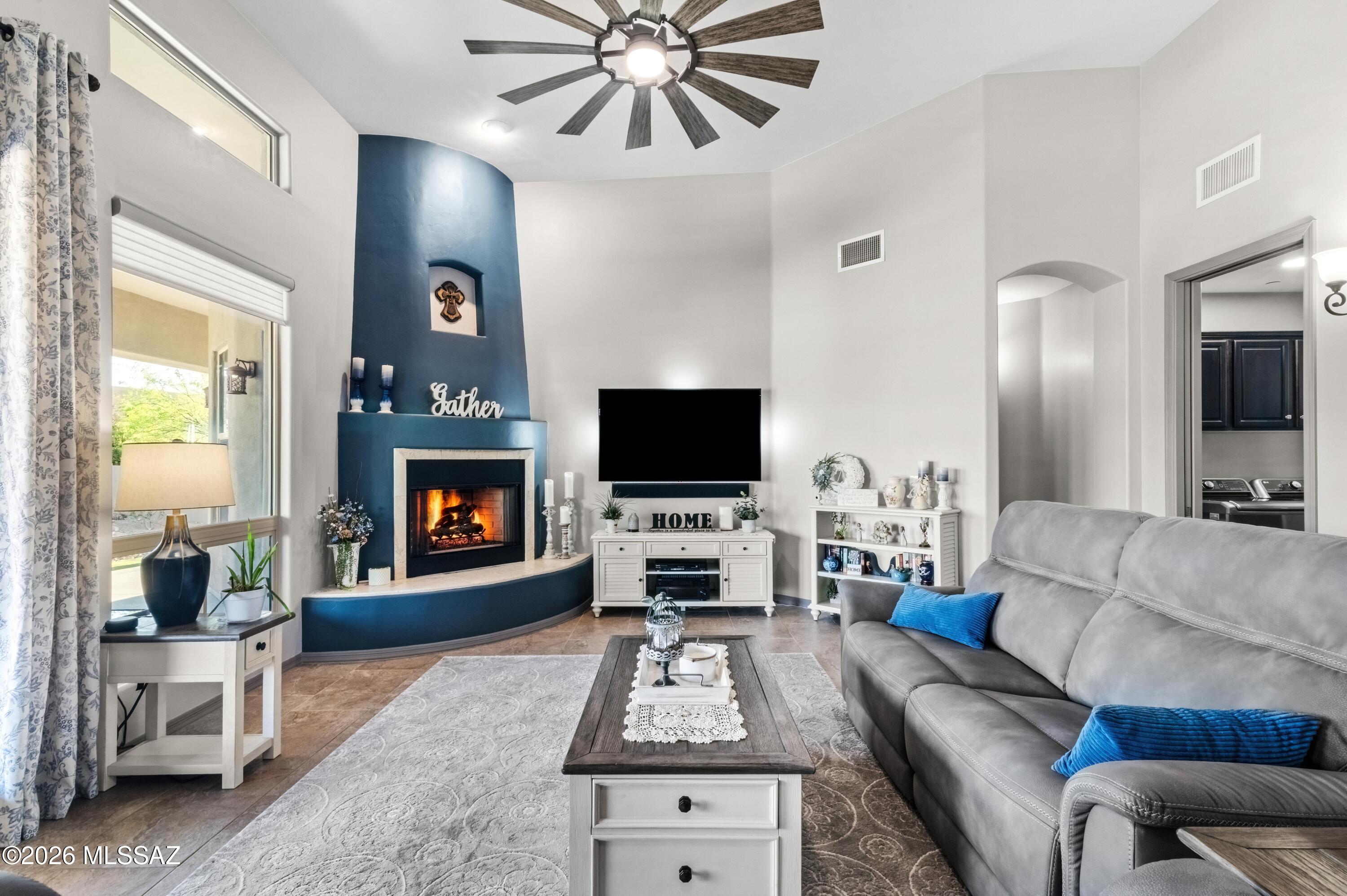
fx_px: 598
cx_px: 674
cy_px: 448
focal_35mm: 16
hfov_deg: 96.8
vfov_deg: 73.7
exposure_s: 1/1.25
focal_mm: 16
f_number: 22
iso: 800
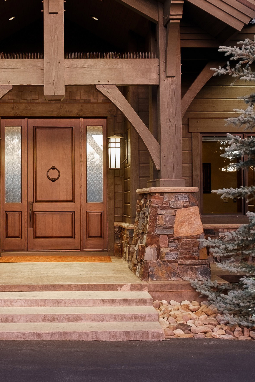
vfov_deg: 27.0
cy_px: 173
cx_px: 74
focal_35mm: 75
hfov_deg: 18.1
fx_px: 797
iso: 200
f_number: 5
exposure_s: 1/2
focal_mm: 14.5
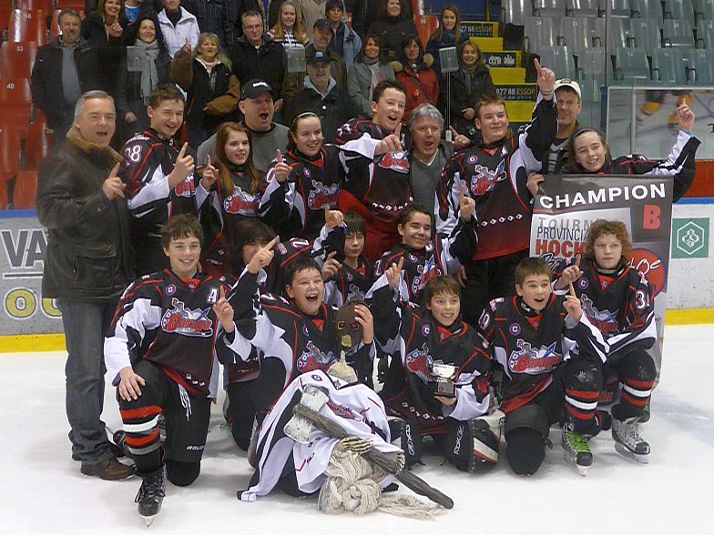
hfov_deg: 38.9
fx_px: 1011
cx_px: 351
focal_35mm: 49
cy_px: 263
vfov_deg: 29.7
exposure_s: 1/60
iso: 640
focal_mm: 8
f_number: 4.2
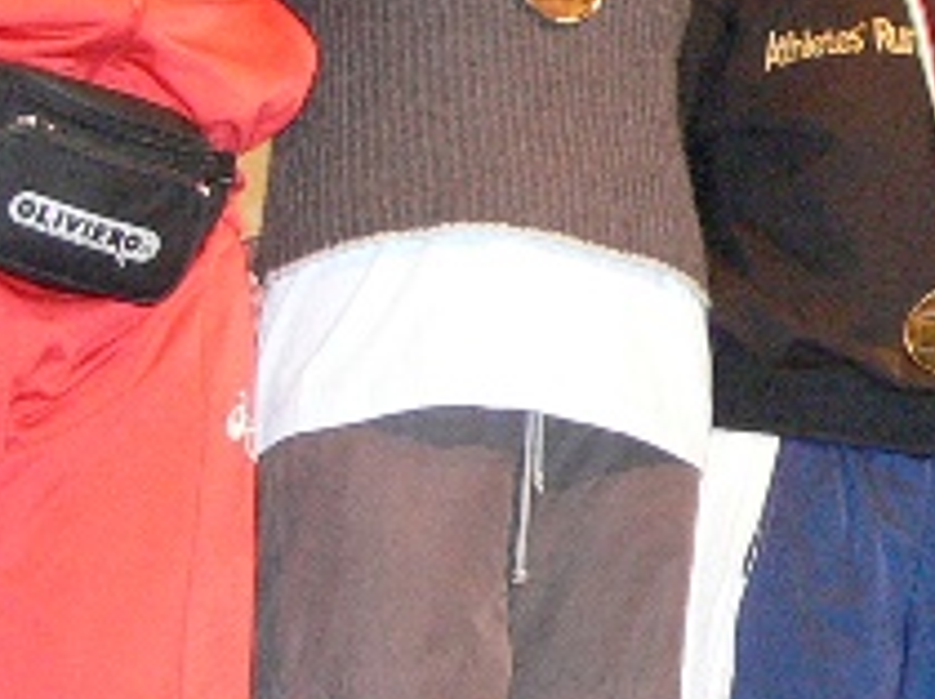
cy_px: 196
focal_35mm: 171
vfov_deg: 8.7
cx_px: 1692
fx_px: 4614
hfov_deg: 10.8
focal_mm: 7.4
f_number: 2.8
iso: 200
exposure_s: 1/30
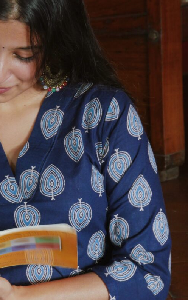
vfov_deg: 7.6
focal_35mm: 277
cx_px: 75
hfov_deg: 4.7
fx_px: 2270
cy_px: 150
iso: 1600
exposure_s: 1/13
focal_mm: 130
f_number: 14
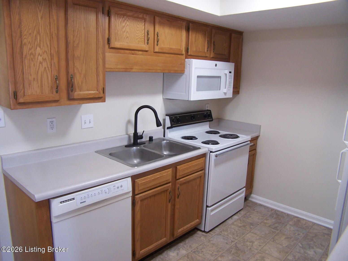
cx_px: 174
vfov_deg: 37.7
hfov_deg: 49.0
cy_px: 130
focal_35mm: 38
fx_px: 382
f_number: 2.8
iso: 80
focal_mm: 6.3
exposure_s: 1/10
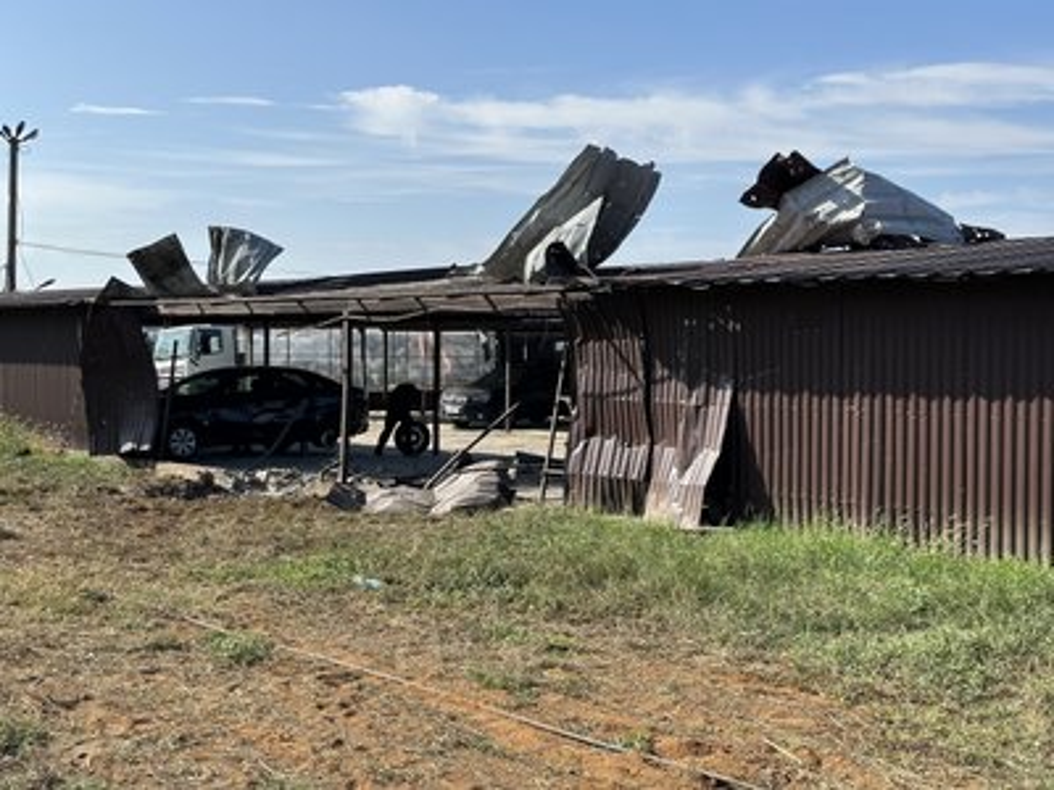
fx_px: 1462
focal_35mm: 48
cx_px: 527
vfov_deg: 30.3
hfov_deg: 39.7
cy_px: 395
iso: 64
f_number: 1.78
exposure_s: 1/3731
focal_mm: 6.86
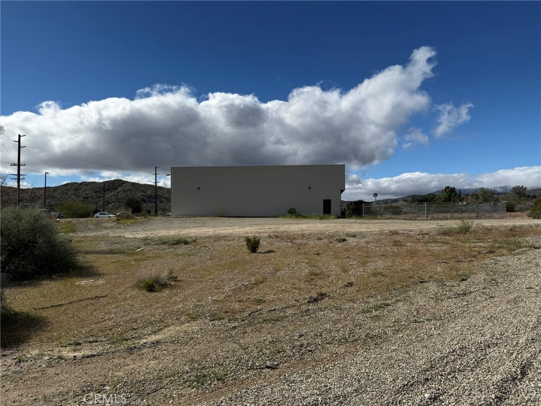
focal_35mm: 24
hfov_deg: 71.6
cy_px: 203
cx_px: 270
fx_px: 375
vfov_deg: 56.8
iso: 80
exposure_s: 1/9091
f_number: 1.78
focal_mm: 6.76
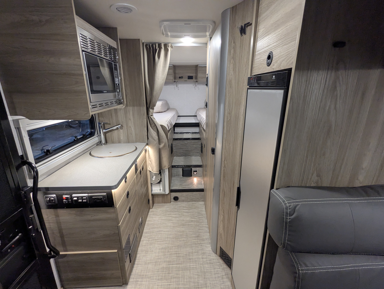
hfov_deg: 94.4
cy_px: 144
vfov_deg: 78.2
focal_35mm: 16
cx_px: 192
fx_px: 178
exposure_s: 1/69.3
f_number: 2.2
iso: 363
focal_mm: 2.35
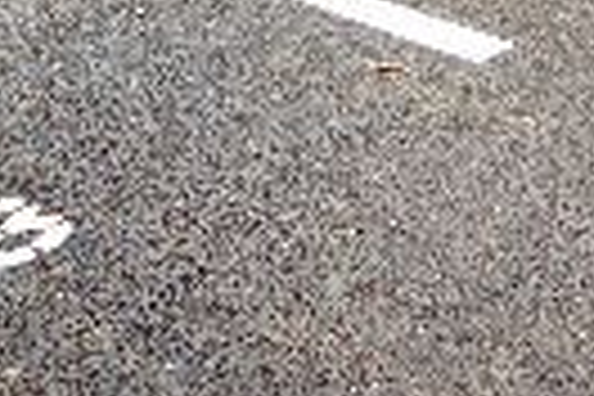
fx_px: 1501
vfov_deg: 14.1
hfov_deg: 20.2
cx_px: 810
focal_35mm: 91
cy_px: -198
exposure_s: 1/500
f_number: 4
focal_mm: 16
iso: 100
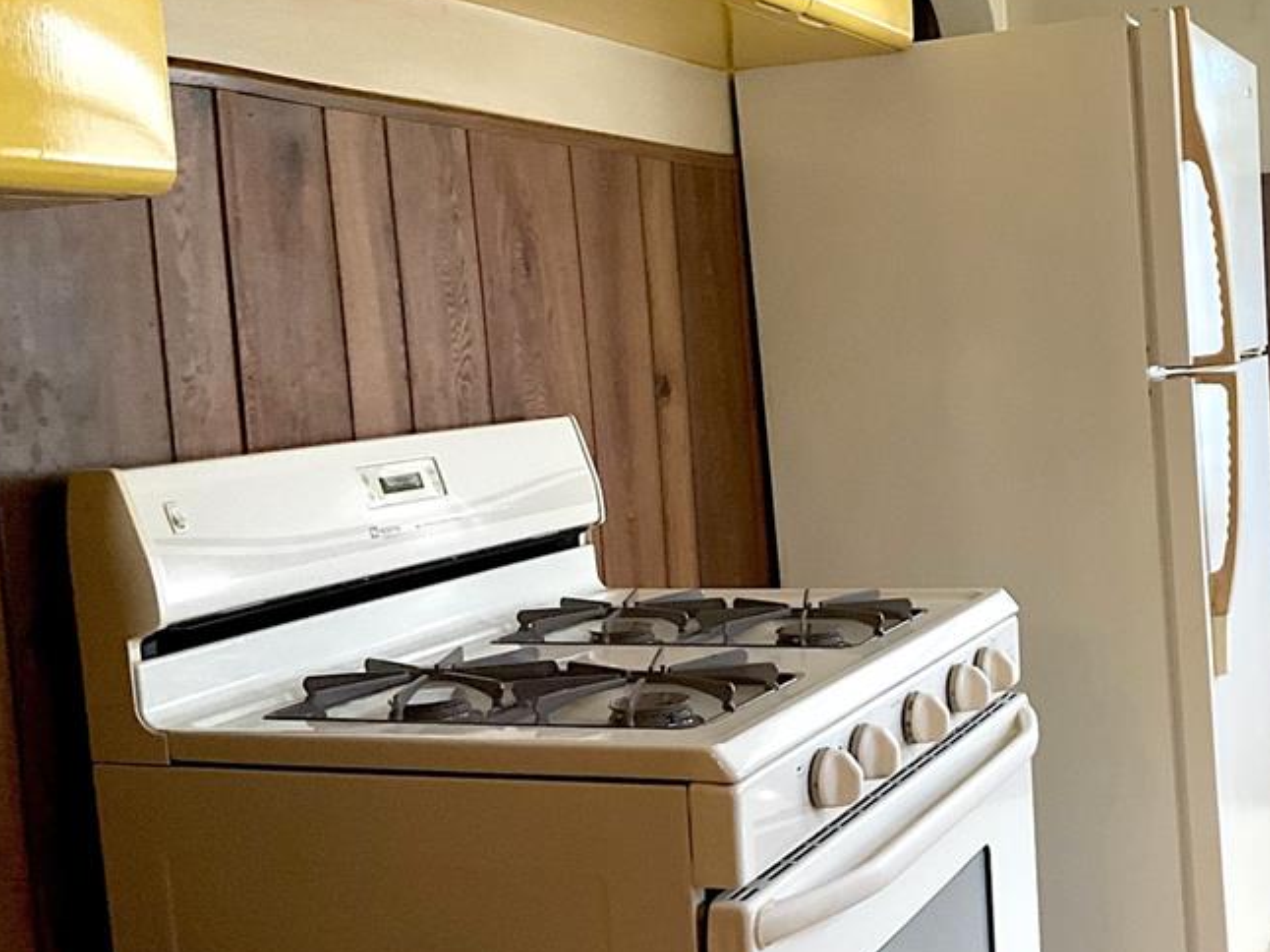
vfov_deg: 31.5
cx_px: 985
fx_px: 1687
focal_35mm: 46
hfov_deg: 39.9
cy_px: 507
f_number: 1.8
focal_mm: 3
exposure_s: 1/60
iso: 100
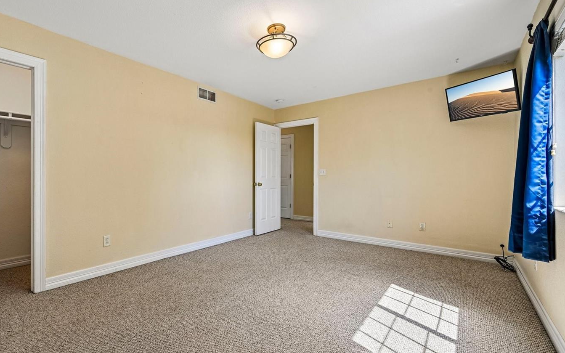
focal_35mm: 17
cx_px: 231
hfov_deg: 93.3
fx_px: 262
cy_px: 173
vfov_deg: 68.0
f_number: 10
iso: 80
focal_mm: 14
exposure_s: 1/15
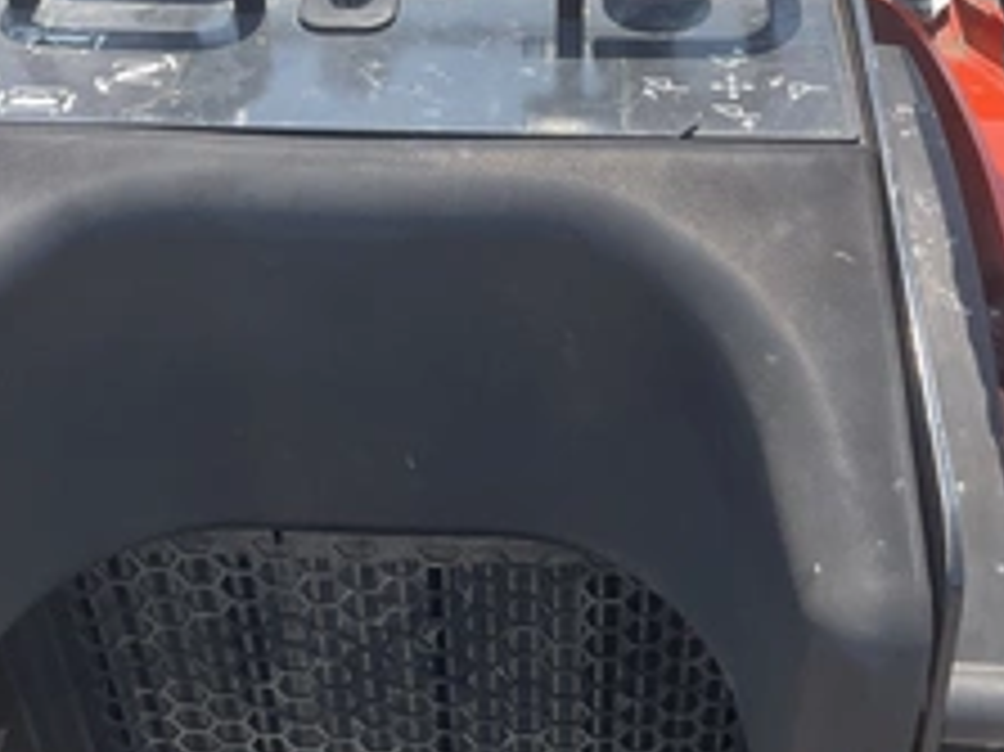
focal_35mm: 52
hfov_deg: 36.8
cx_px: 482
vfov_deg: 27.5
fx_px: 1507
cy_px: 162
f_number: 1.8
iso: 25
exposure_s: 1/898
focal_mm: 3
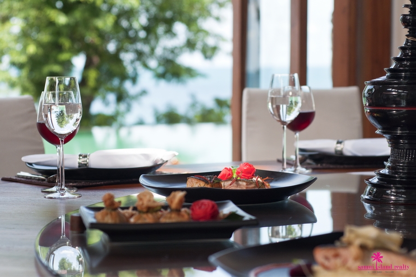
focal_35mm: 75
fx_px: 866
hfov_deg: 27.0
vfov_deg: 18.1
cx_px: 208
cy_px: 138
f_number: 3.2
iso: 400
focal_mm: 50
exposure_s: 1/1600
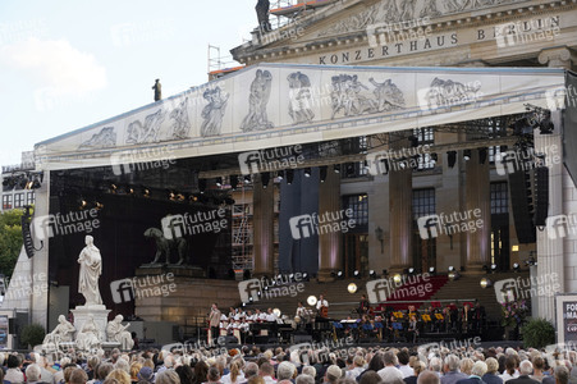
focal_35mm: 75
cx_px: 288
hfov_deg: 27.0
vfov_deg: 18.2
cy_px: 192
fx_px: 1201
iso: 640
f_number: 9
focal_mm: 75
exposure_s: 1/200
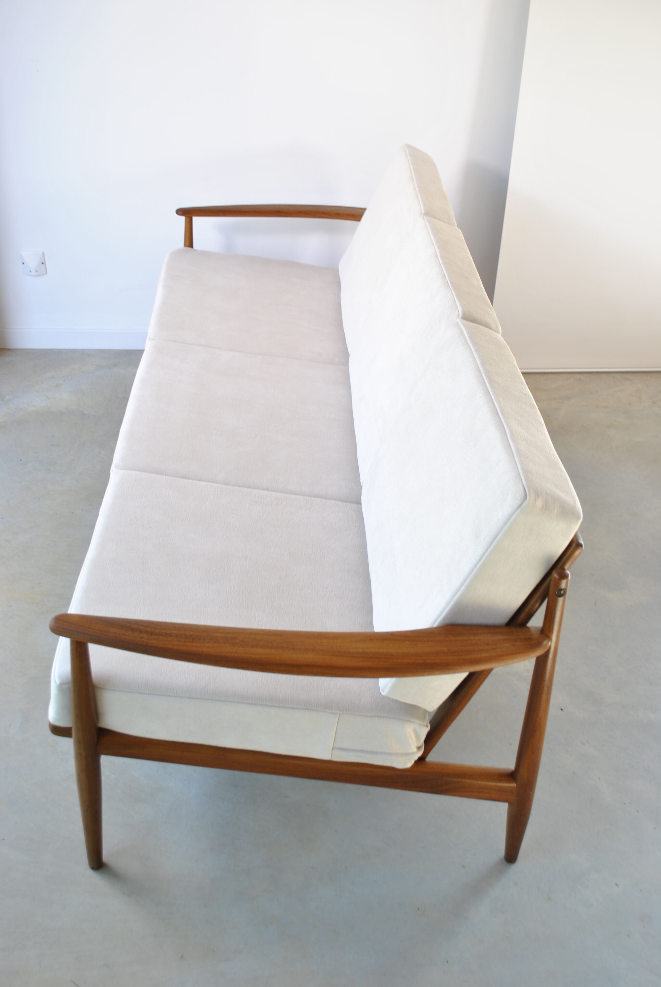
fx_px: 989
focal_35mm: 36
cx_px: 330
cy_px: 494
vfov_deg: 53.1
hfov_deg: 37.0
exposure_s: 1/30
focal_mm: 24
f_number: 5.6
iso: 100
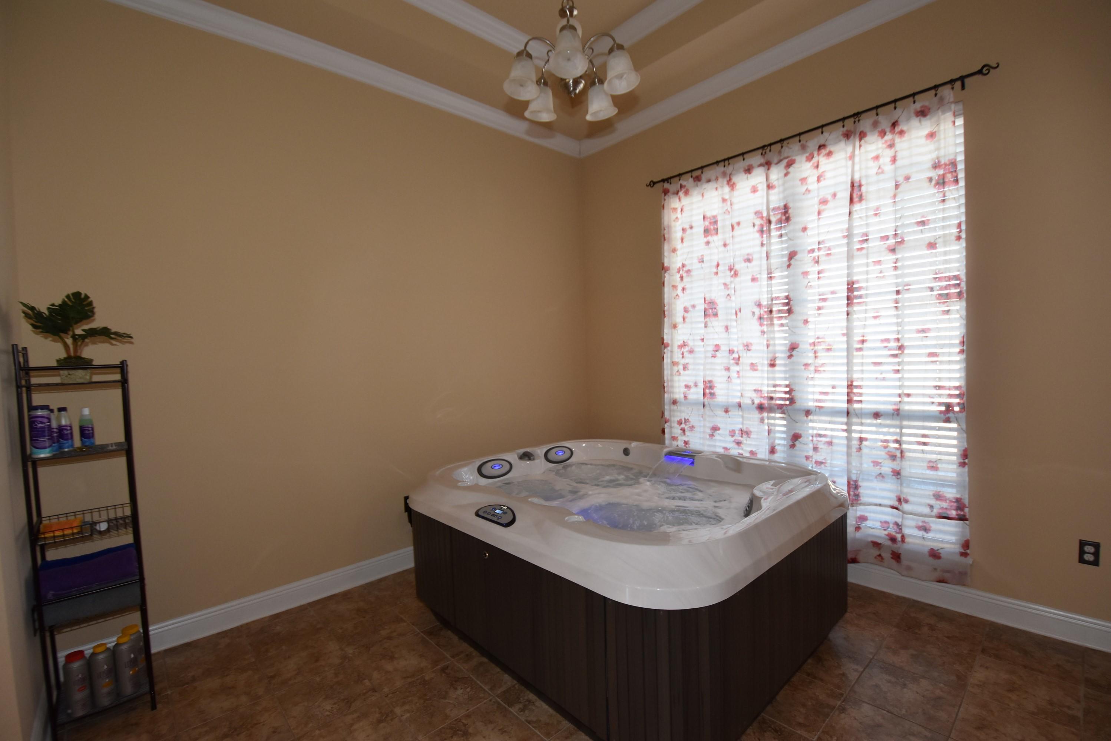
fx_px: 463
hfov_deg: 100.4
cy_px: 370
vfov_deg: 77.4
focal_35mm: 15
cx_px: 556
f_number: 4
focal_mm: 10
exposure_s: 1/60
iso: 560
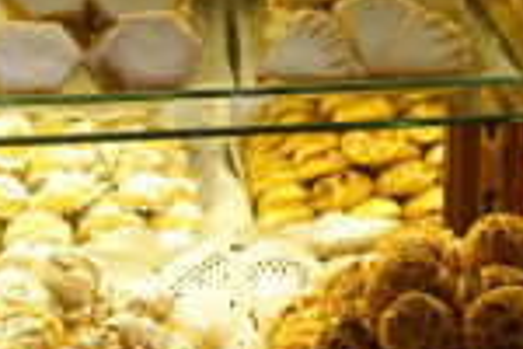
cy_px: -68
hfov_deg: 20.7
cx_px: 600
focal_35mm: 93
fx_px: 1351
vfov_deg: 14.3
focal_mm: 8.8
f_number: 2.2
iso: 320
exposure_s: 1/60
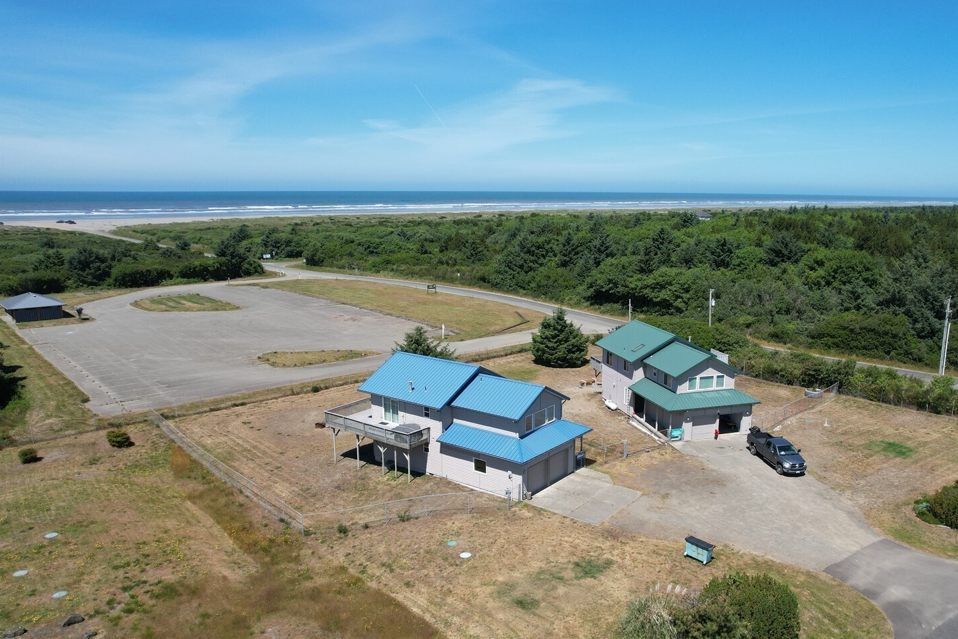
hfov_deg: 69.2
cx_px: 536
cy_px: 358
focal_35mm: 26
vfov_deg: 49.4
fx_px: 692
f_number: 2.8
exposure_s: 1/2000
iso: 100
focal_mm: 8.38
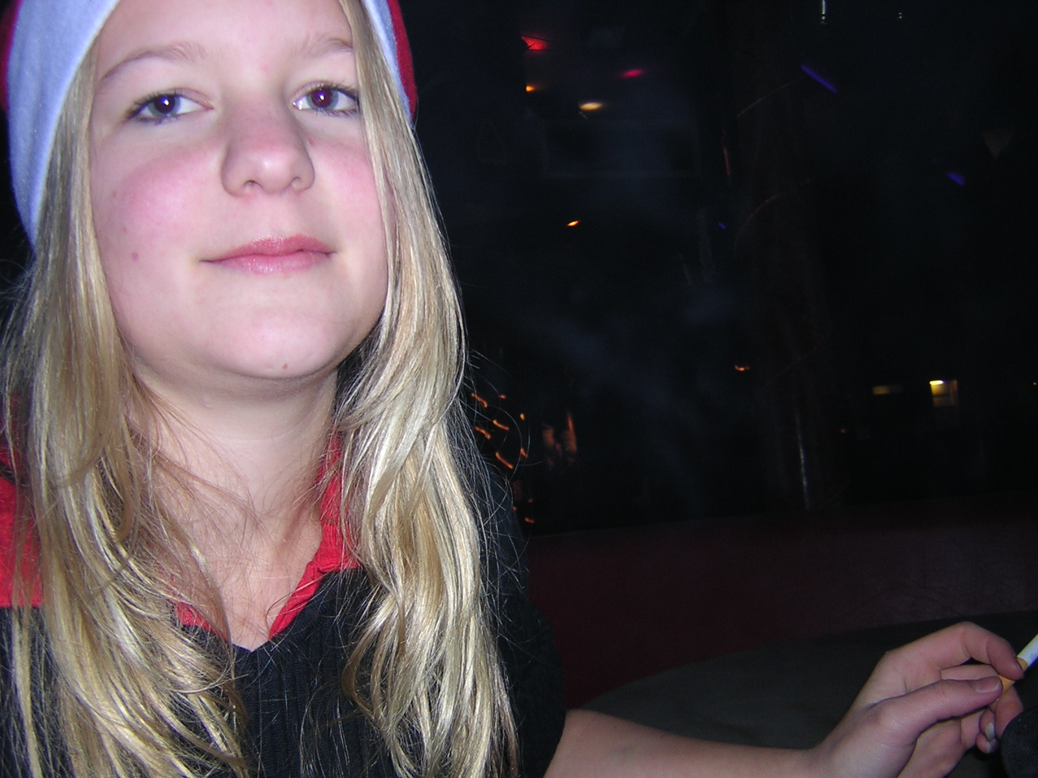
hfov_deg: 51.4
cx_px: 519
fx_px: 1080
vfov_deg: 39.7
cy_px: 389
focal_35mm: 36
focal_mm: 4.7
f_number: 2.6
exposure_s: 1/60.1
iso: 100
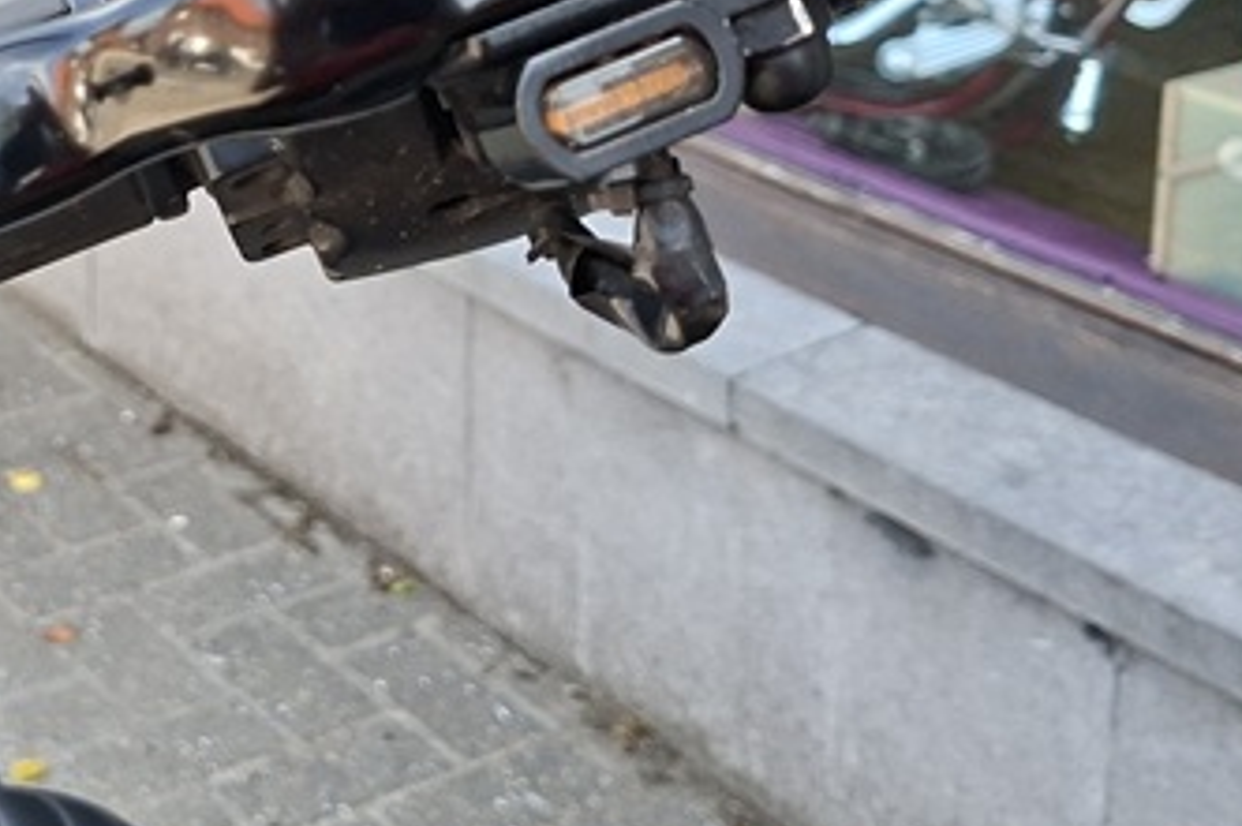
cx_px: -19
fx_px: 2483
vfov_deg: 18.3
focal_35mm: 72
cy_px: -49
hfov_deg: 26.5
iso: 50
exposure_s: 1/281
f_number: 1.8
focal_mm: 5.54
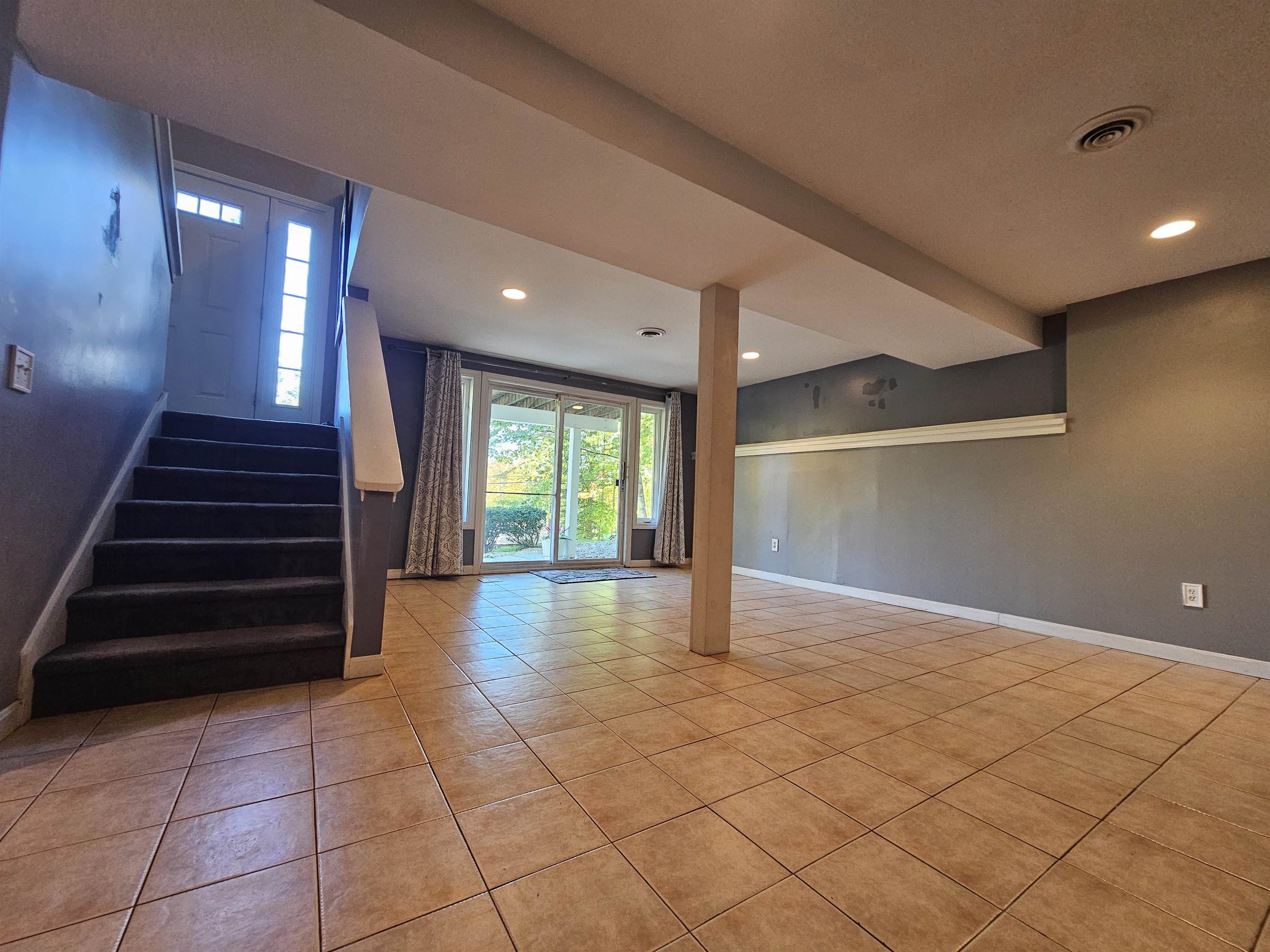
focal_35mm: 13
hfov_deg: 106.2
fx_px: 477
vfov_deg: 89.9
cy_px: 476
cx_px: 635
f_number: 2.2
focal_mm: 2.2
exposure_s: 1/40
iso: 320
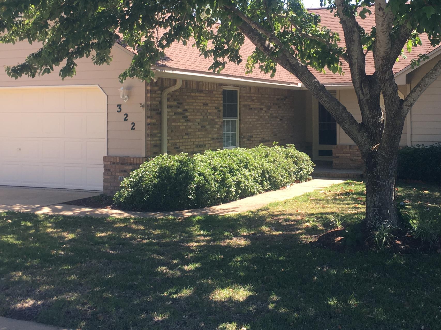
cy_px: 98
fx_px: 650
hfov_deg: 37.3
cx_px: 272
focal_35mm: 51
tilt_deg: +2.2
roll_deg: +0.3
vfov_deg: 28.3
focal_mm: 4.15
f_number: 2.2
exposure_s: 1/420
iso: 25
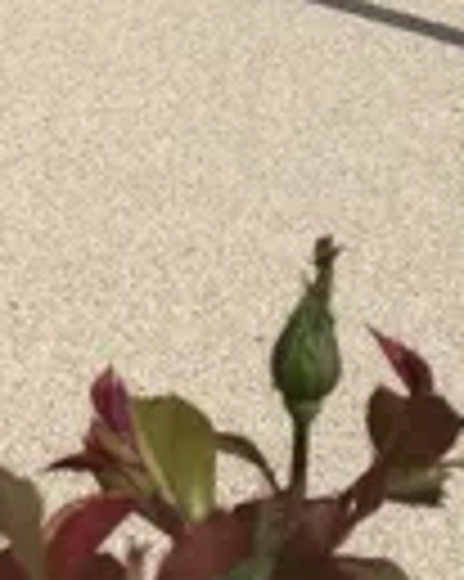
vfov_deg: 14.3
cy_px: -36
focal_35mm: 132
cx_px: -450
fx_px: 2269
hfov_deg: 10.7
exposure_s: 1/4950
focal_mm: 4.15
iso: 32
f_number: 2.2
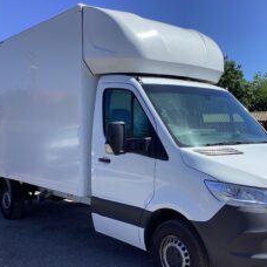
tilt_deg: -3.5
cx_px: 160
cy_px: 148
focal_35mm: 42
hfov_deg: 39.9
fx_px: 367
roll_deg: +0.4
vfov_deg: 40.0
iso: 25
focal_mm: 3.3
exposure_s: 1/1045
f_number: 2.4
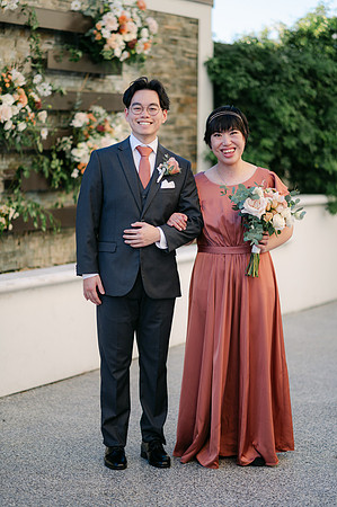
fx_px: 1196
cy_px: 254
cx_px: 168
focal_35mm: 85
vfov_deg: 23.9
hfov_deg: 16.0
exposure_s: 1/1250
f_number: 1.8
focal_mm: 85
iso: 100
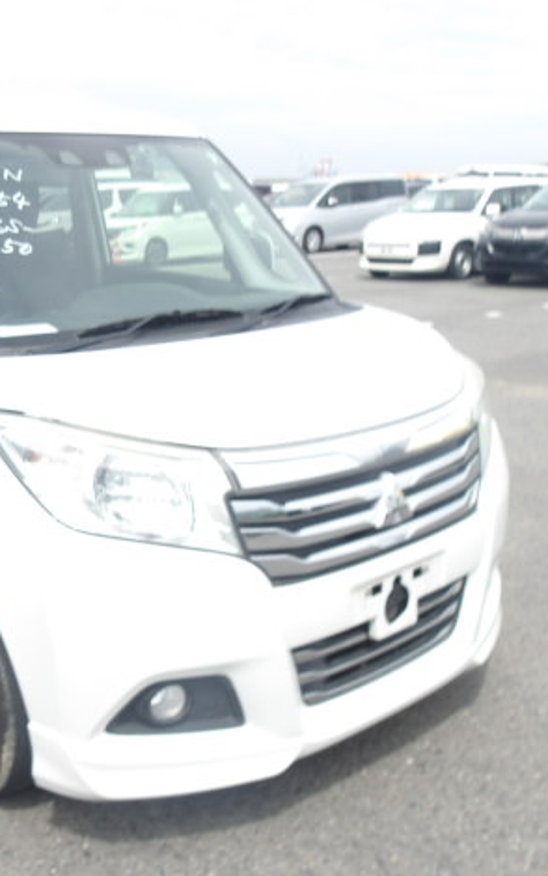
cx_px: 106
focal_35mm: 39
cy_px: 432
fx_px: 931
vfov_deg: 50.4
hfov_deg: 31.9
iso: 100
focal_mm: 4.9
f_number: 10.4
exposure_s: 1/60
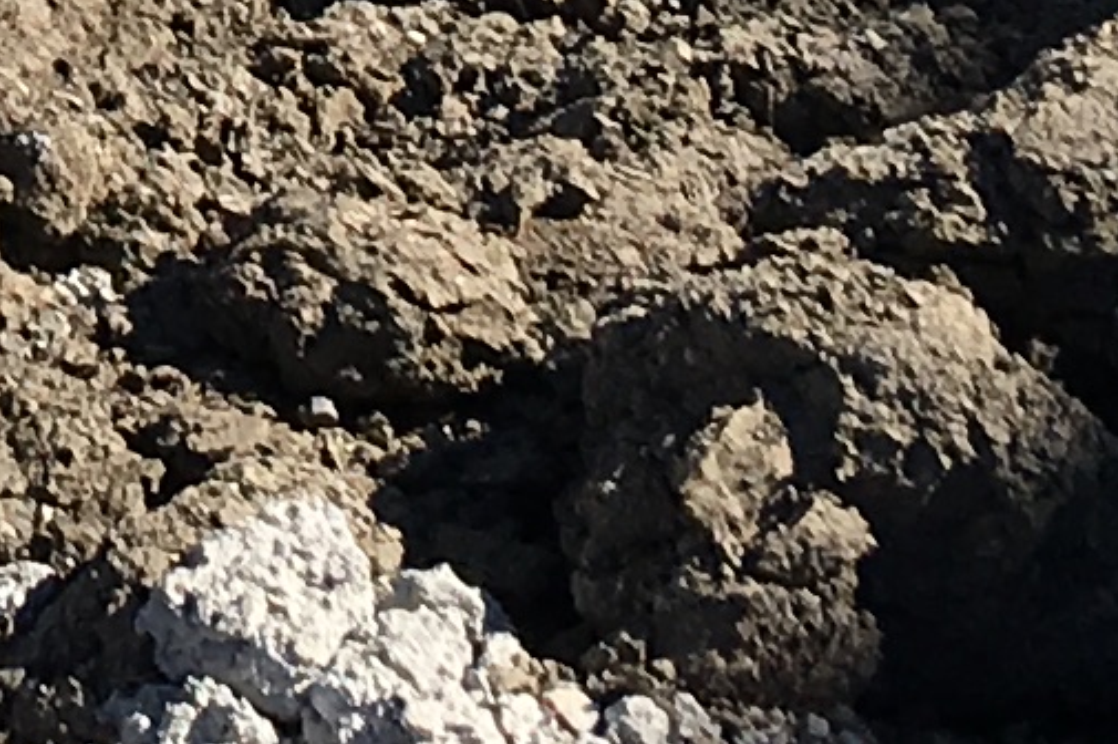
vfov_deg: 5.4
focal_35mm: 241
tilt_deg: -18.2
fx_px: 7479
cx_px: -1173
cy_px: -1373
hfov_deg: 8.1
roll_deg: -1.2
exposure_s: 1/1451
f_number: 2.2
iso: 25
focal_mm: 4.15
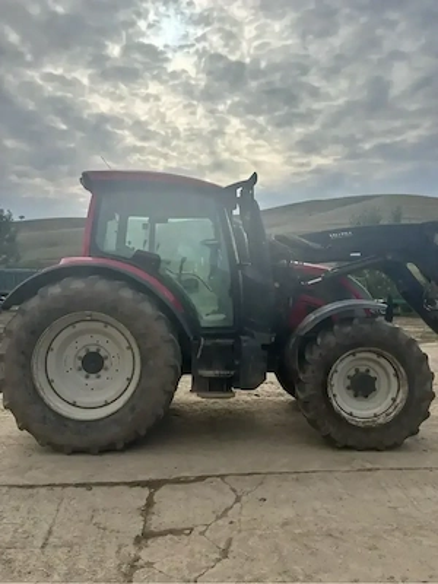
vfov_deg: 67.3
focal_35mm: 26
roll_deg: -2.0
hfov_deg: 53.1
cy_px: 292
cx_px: 219
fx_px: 439
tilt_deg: -0.8
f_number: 1.6
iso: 50
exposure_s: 1/5076
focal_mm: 5.96
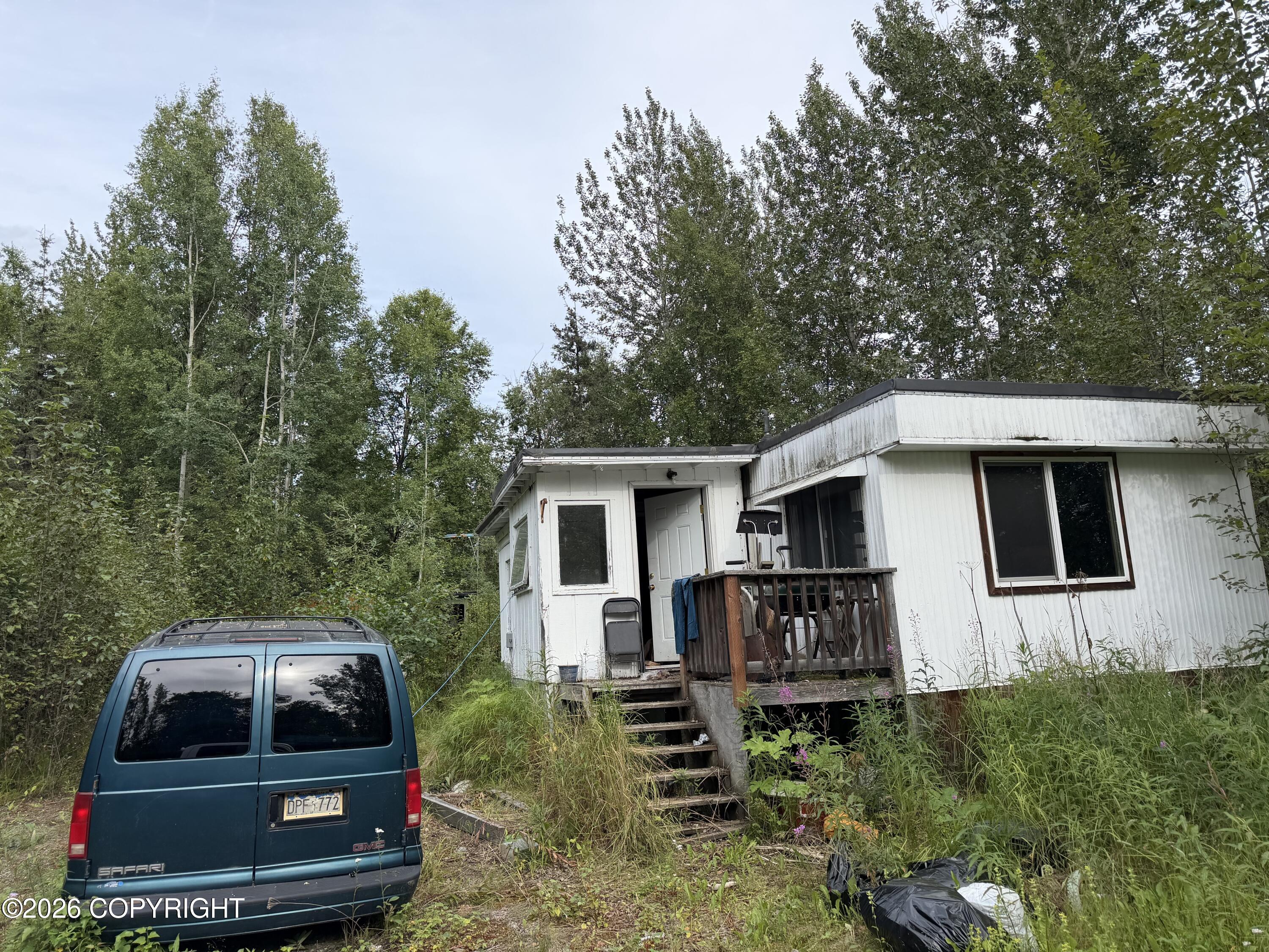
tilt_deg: +11.2
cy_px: 476
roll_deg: +3.7
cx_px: 634
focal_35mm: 24
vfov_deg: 56.8
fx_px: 880
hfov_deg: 71.6
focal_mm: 6.76
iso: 80
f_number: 1.78
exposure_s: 1/1855
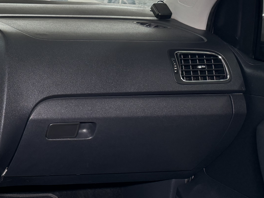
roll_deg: -0.3
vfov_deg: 22.9
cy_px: 80
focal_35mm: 64
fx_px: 488
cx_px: -80
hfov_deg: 25.9
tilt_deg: -16.9
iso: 100
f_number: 1.78
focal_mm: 6.76
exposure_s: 1/121
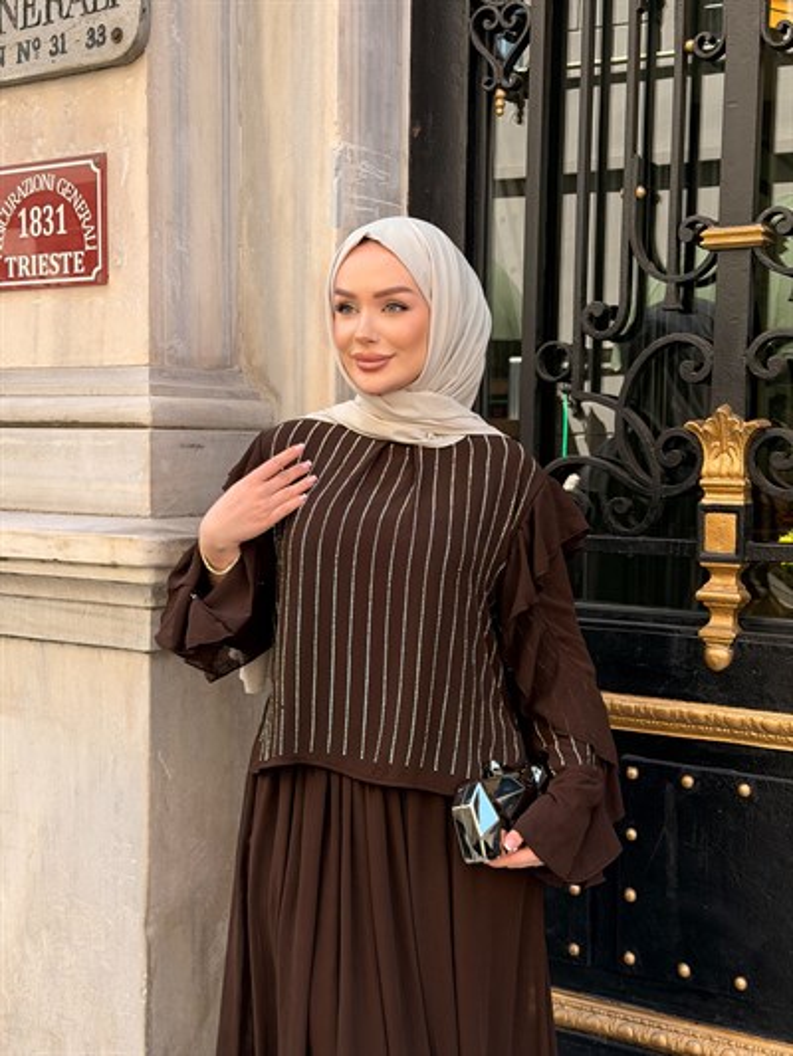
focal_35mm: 48
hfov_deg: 30.3
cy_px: 528
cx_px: 396
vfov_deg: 39.6
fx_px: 1466
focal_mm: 6.76
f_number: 1.78
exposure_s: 1/420
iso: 64
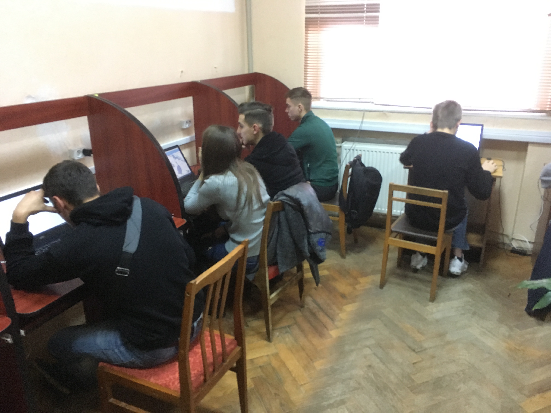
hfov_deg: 61.7
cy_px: 206
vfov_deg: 48.2
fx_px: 462
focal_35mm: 29
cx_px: 276
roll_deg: -0.3
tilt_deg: -20.6
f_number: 2.2
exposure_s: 1/17
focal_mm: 4.15
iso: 250
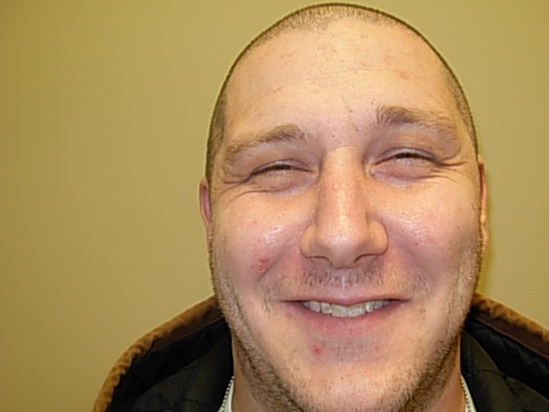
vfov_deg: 33.6
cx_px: 309
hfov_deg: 43.8
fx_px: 682
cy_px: 203
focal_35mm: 43
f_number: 2.9
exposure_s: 1/22.6
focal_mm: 6.3
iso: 79
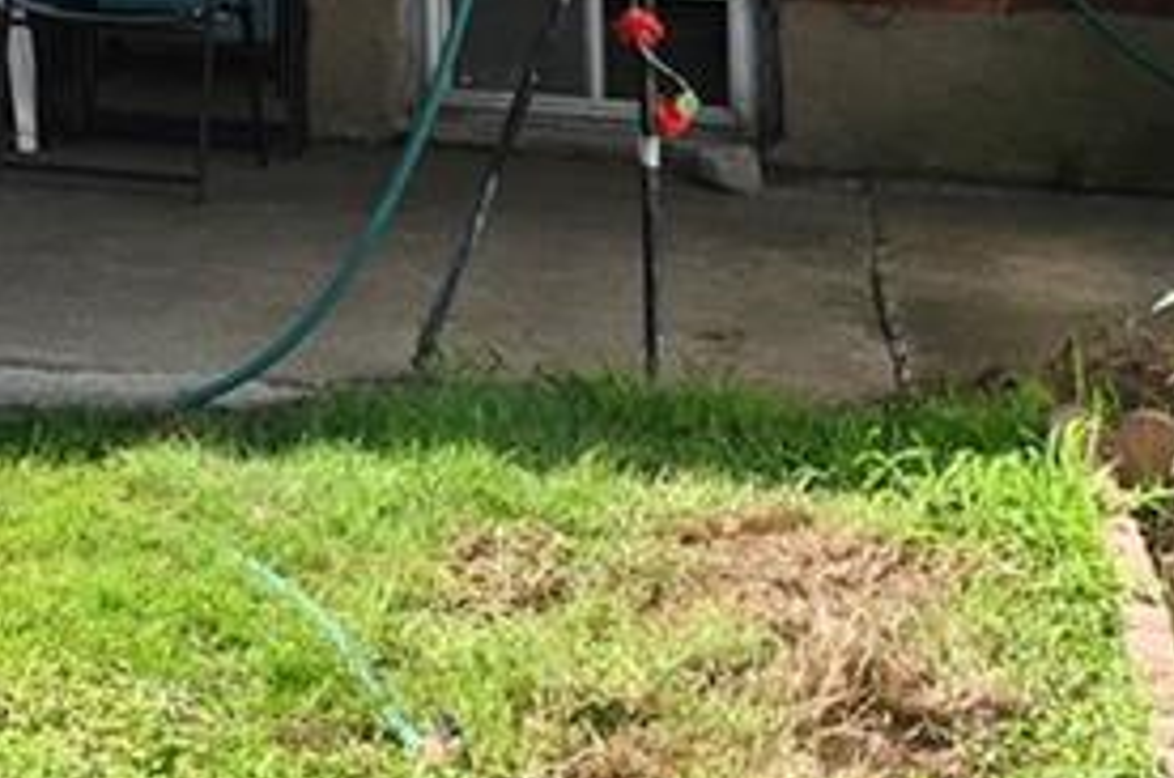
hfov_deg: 16.4
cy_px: -680
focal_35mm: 104
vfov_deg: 11.9
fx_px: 3386
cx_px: -957
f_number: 10
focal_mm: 14
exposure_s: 1/100
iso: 100
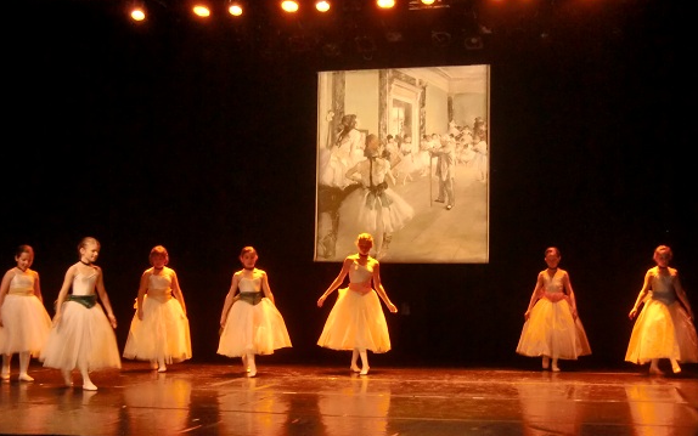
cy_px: 265
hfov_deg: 41.8
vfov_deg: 26.8
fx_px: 913
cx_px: 349
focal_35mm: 48
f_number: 3.8
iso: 400
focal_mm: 7.1
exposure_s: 1/30
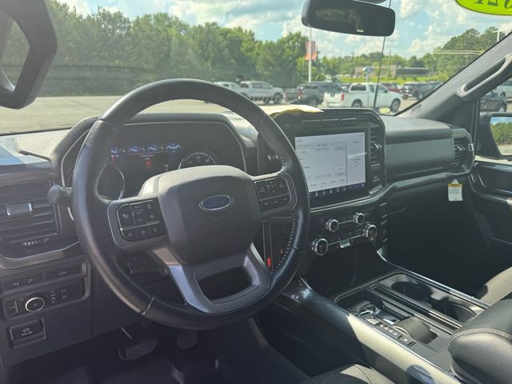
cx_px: 256
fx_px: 355
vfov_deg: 56.8
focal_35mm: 24
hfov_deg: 71.6
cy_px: 192
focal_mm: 6.76
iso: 80
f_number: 1.78
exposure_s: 1/558
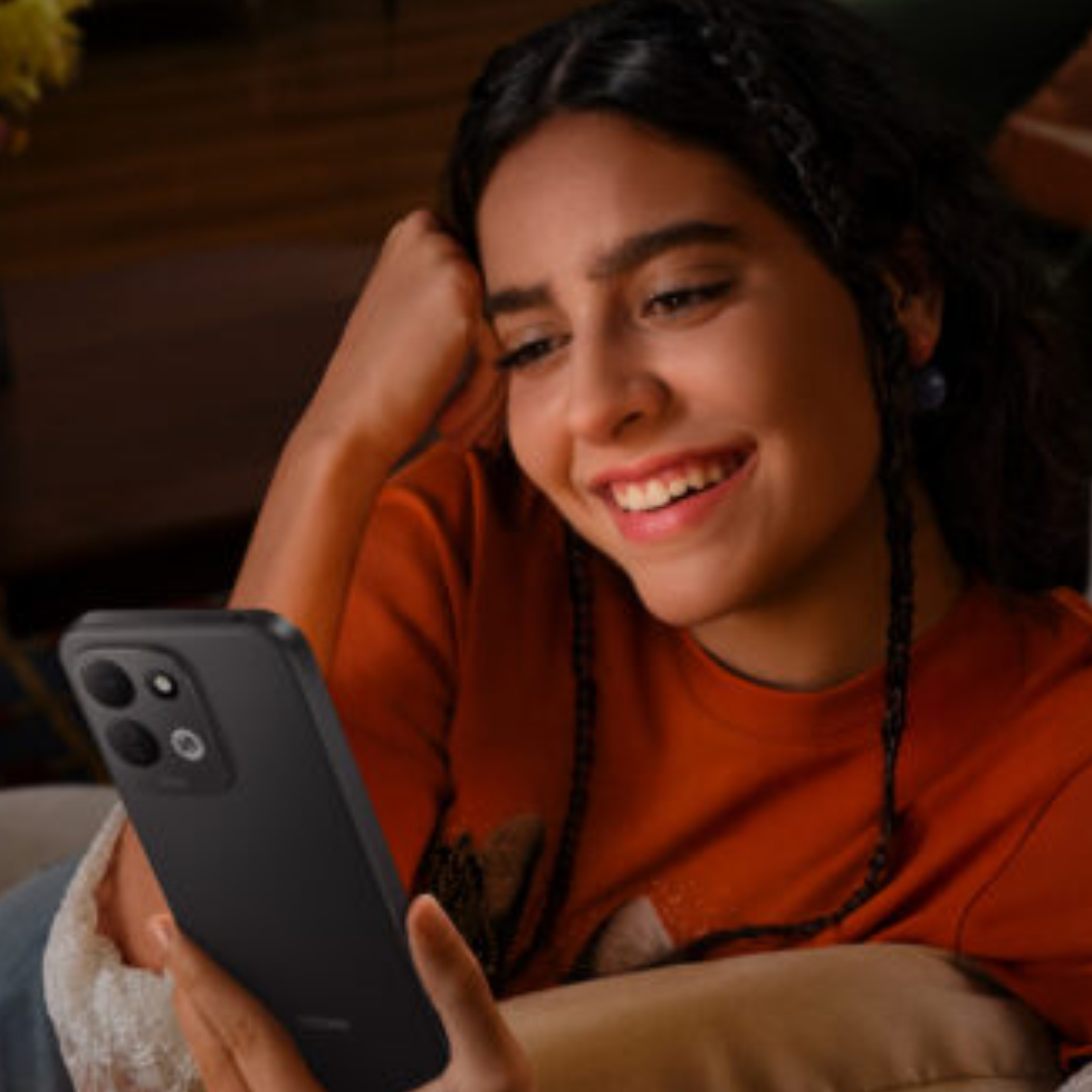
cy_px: 640
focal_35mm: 75
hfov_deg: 23.1
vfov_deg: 23.0
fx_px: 2677
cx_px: 516
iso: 320
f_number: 5.6
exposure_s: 1/80
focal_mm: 45
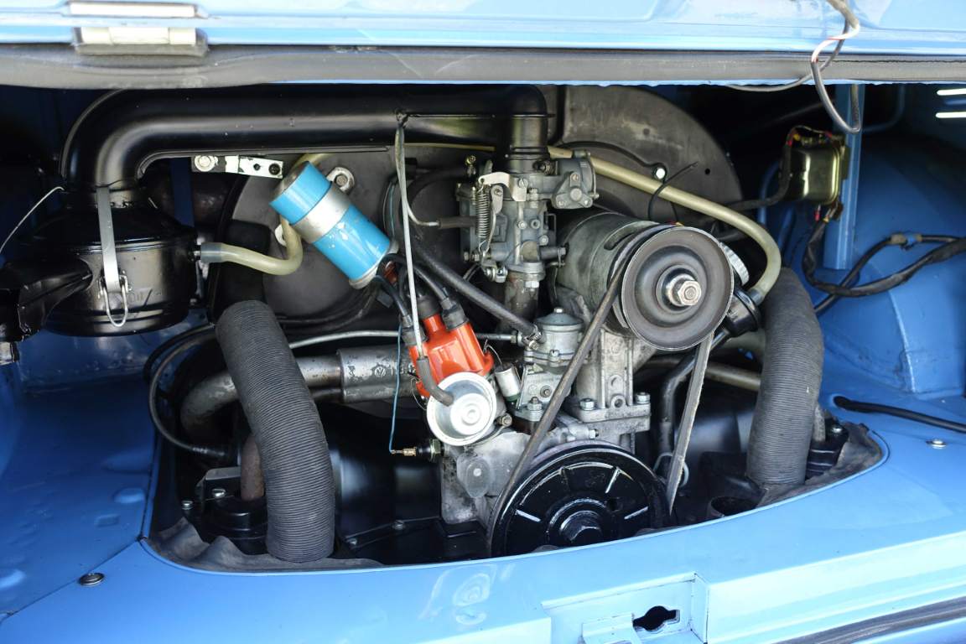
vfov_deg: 40.0
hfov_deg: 57.2
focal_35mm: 33
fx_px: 885
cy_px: 322
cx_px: 483
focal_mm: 12.2
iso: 125
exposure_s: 1/80
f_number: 2.8
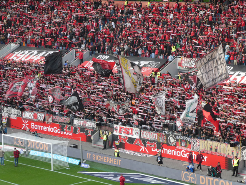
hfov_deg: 15.9
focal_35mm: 124
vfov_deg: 12.0
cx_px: 123
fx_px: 881
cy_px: 92
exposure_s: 1/80
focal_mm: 22.3
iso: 125
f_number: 5.2
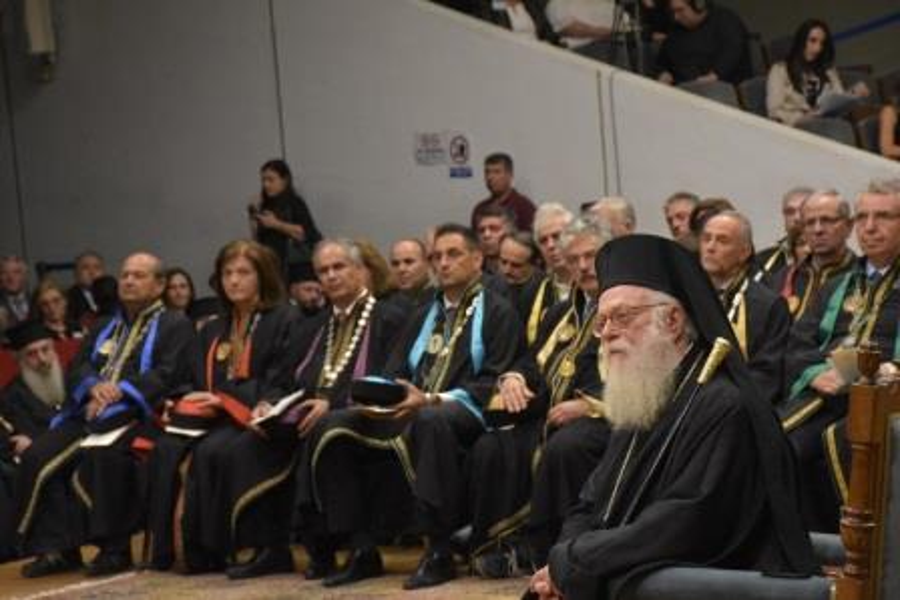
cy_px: 300
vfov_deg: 11.4
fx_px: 3001
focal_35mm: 120
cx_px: 450
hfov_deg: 17.1
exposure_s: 1/125
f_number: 7.1
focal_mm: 80
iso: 5000
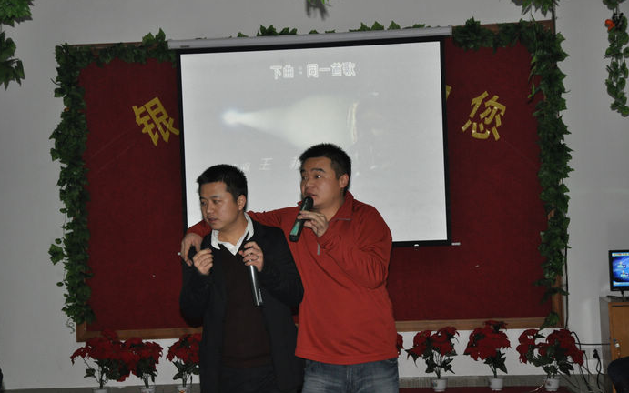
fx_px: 1114
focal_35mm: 65
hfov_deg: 31.5
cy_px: 208
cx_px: 315
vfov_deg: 20.0
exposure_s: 1/60
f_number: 4.8
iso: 800
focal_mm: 42
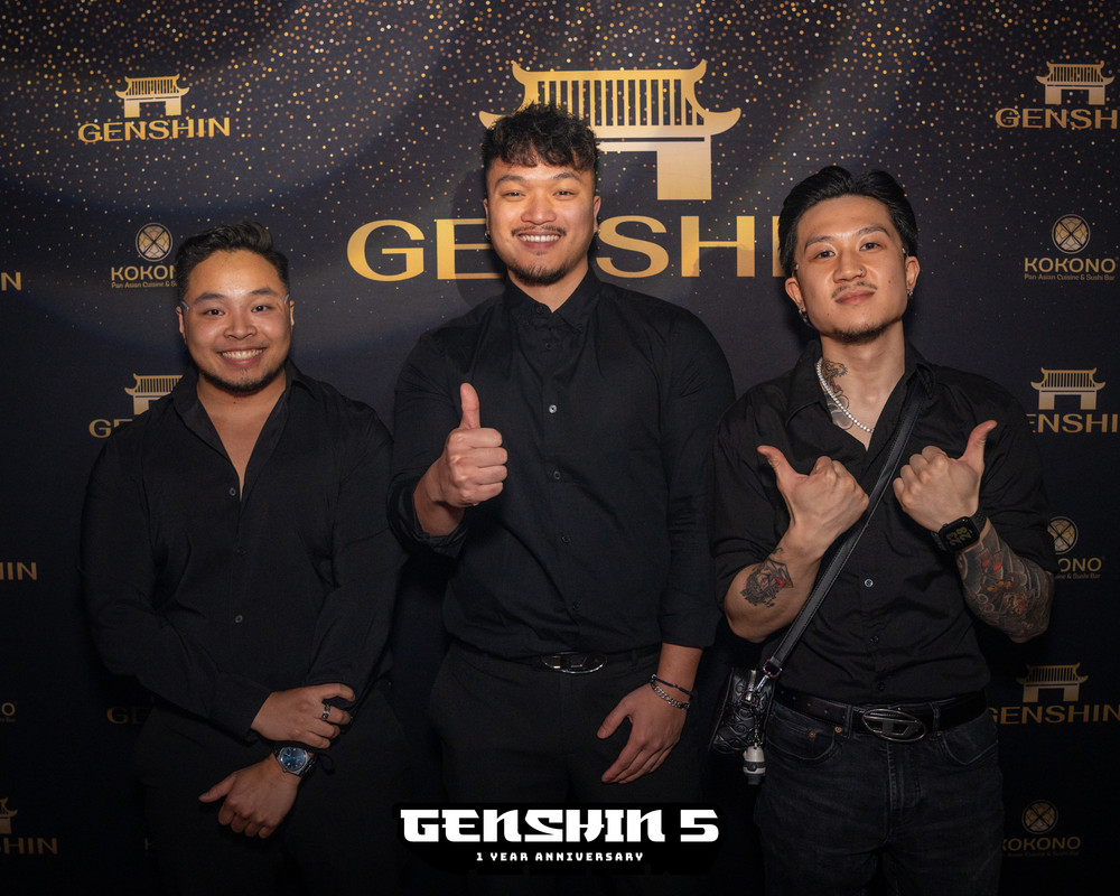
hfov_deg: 58.2
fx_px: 1006
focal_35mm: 30
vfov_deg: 48.0
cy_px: 446
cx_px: 576
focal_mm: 24
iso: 1250
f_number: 4
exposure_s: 1/125
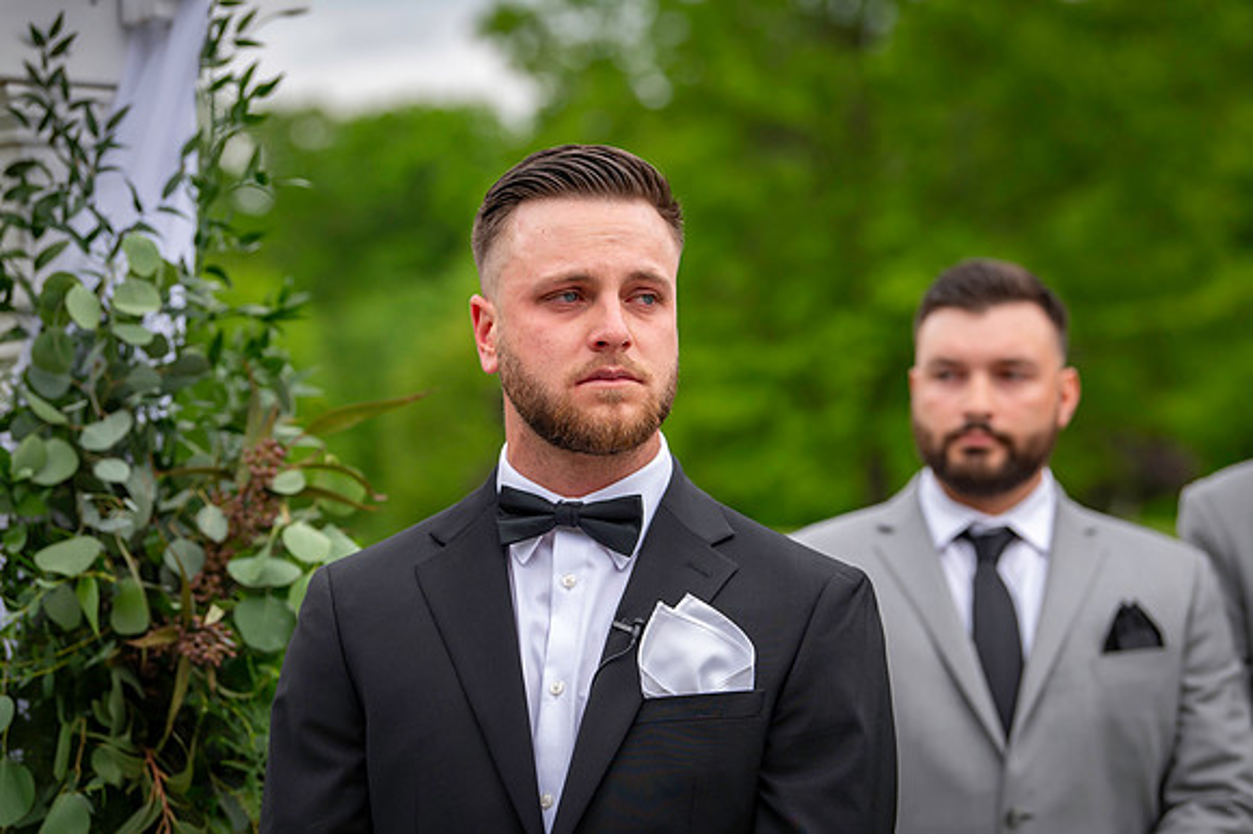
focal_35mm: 110
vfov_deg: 12.4
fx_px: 3826
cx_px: 626
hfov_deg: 18.6
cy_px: 417
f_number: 4
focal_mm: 110
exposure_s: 1/1250
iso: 400
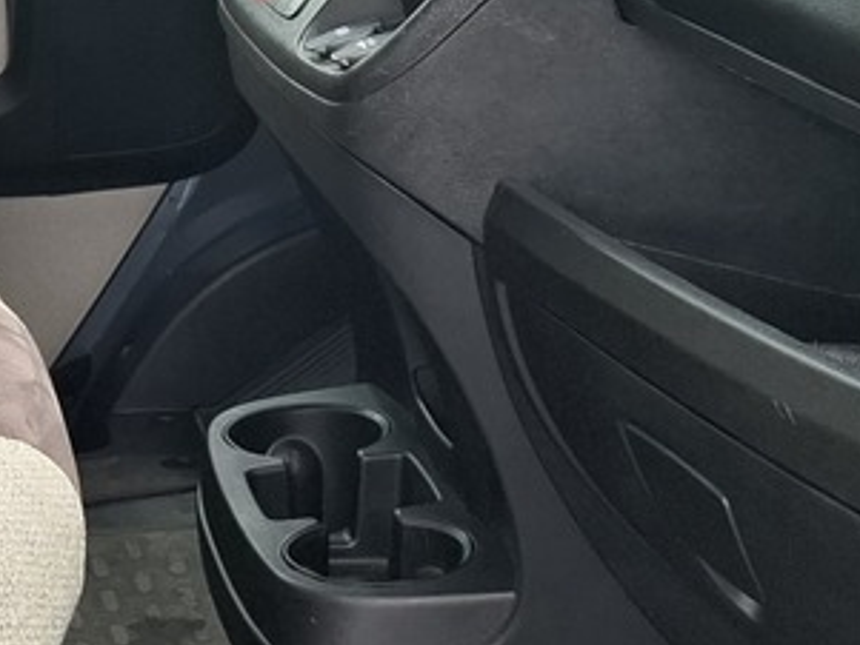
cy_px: -205
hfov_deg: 17.4
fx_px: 2734
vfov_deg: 13.0
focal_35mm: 110
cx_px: -17
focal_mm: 5.54
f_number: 1.8
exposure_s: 1/165
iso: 50
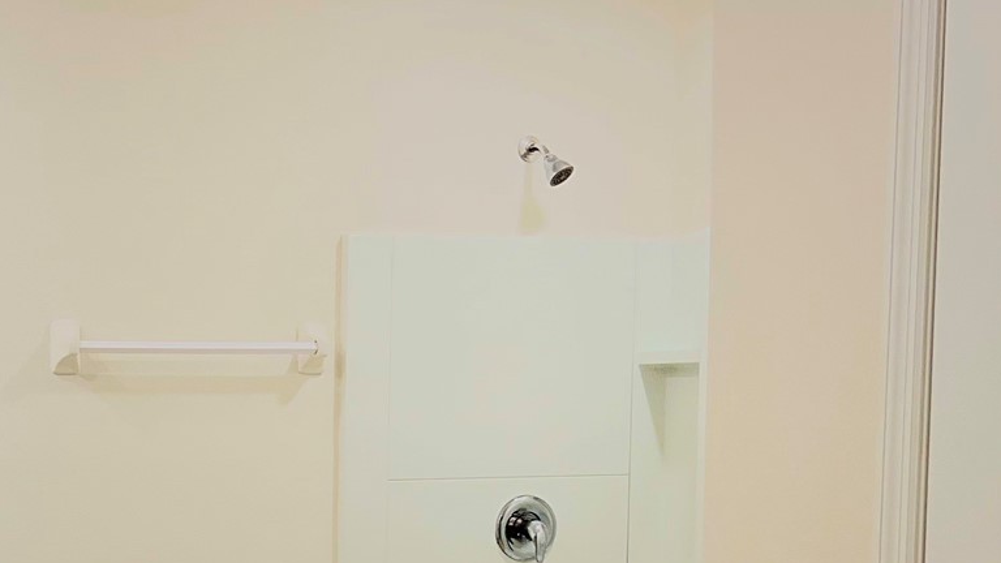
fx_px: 1566
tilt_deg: -4.6
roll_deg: -0.2
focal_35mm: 59
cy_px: 529
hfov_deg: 33.9
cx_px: 142
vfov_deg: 19.9
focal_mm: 5.7
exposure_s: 1/120
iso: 64
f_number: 1.5
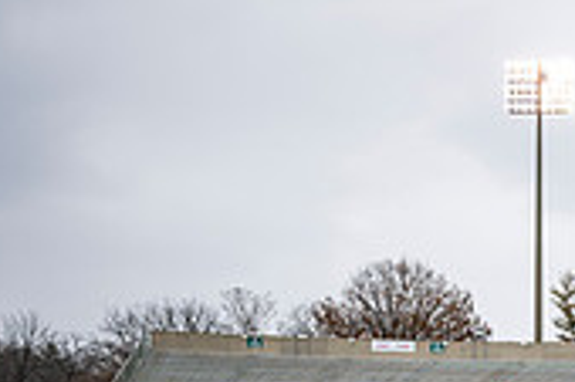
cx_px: 903
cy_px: 593
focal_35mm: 82
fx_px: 1308
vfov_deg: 15.2
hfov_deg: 20.5
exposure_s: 1/500
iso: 100
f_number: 2.8
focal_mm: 24
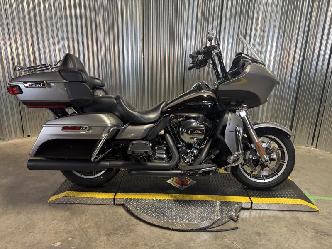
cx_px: 166
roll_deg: -1.0
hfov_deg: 67.3
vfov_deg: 53.1
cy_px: 124
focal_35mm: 26
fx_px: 249
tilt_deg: -16.8
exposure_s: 1/60
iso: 200
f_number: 1.6
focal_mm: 5.96
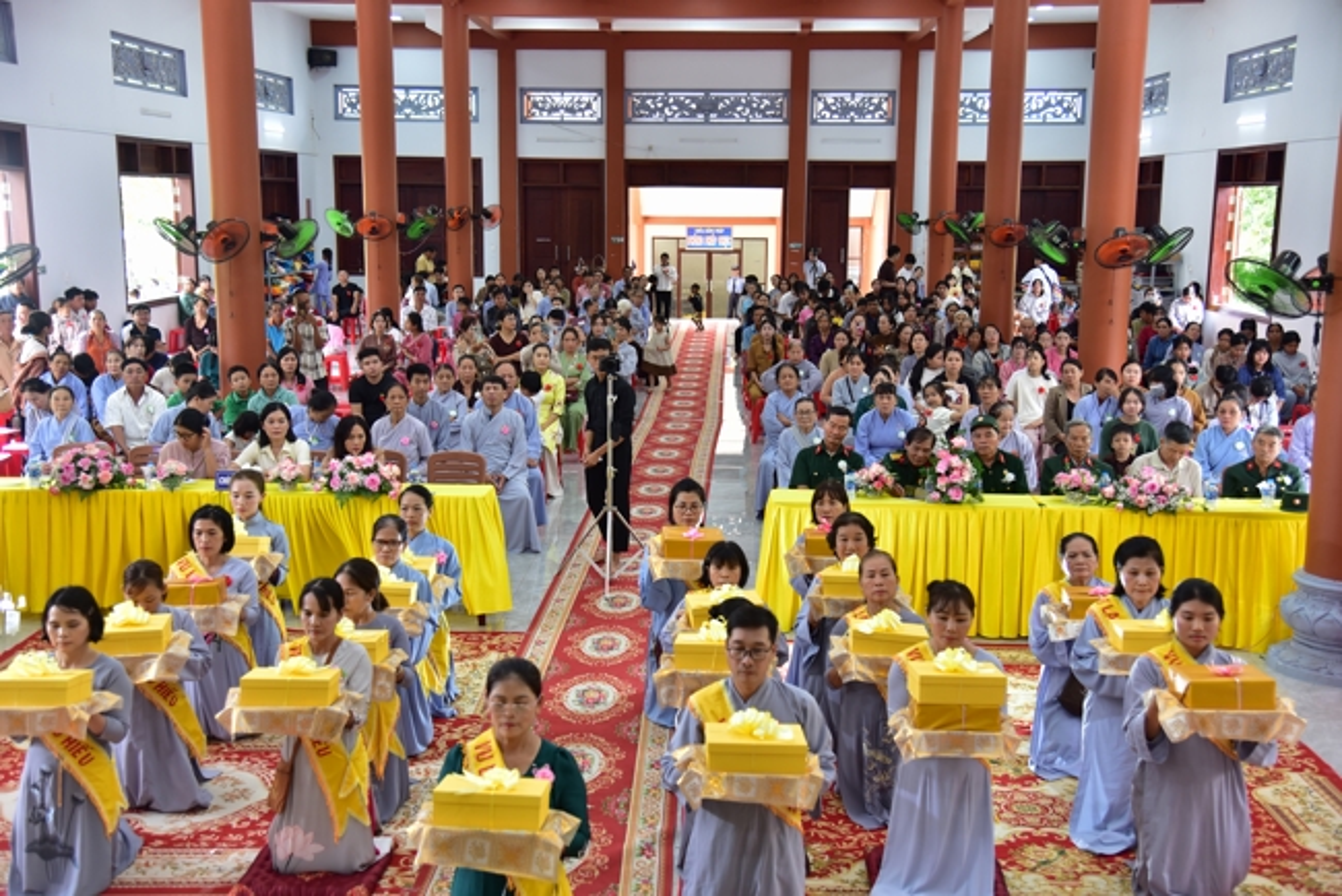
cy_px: 448
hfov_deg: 44.5
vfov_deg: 30.5
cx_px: 671
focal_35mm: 44
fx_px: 1641
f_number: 4
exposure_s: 1/50
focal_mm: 44
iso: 500
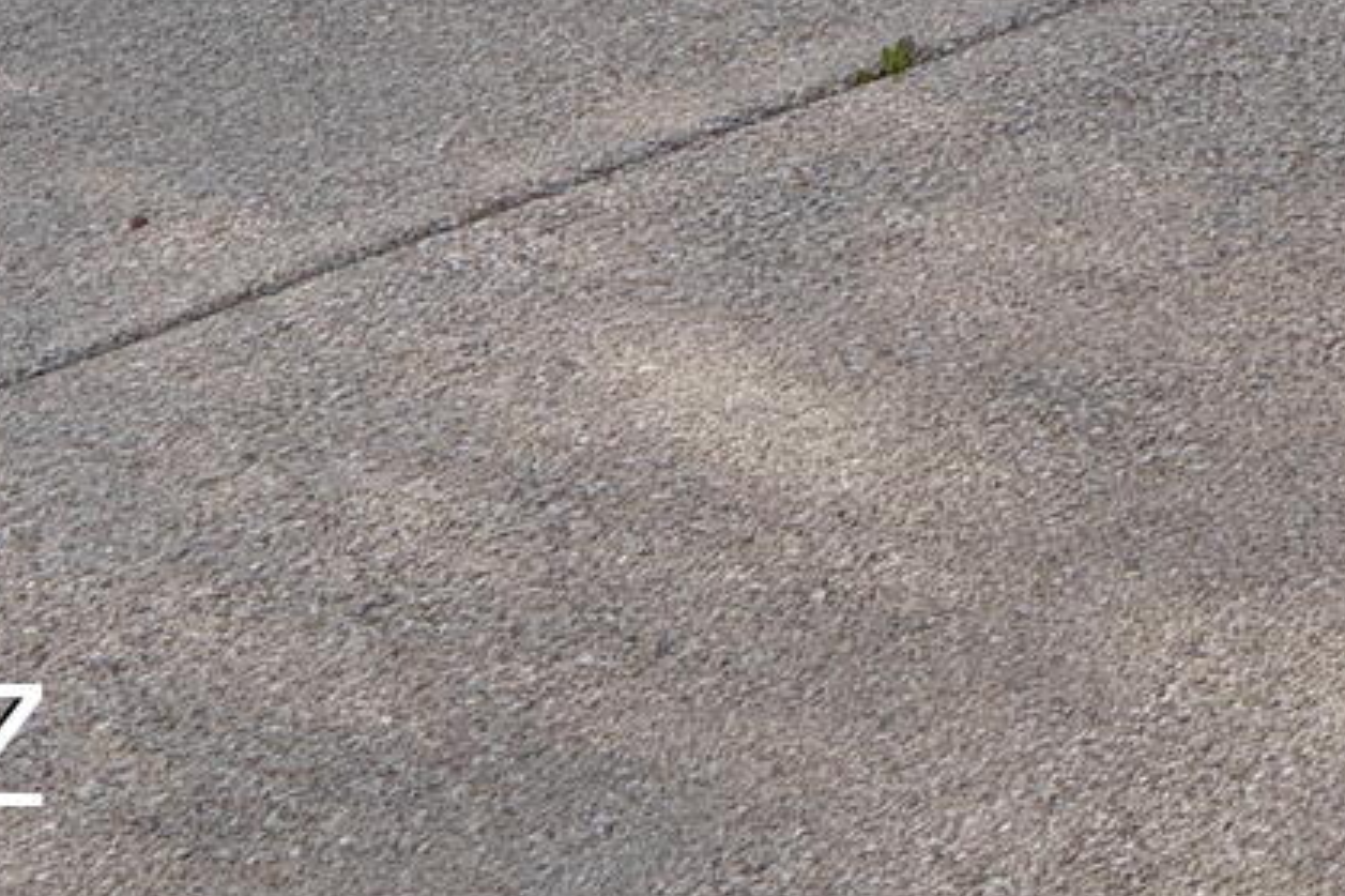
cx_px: 3319
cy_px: -1975
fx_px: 4743
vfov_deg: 8.6
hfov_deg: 12.4
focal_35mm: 127
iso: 100
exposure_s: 1/160
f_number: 9
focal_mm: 19
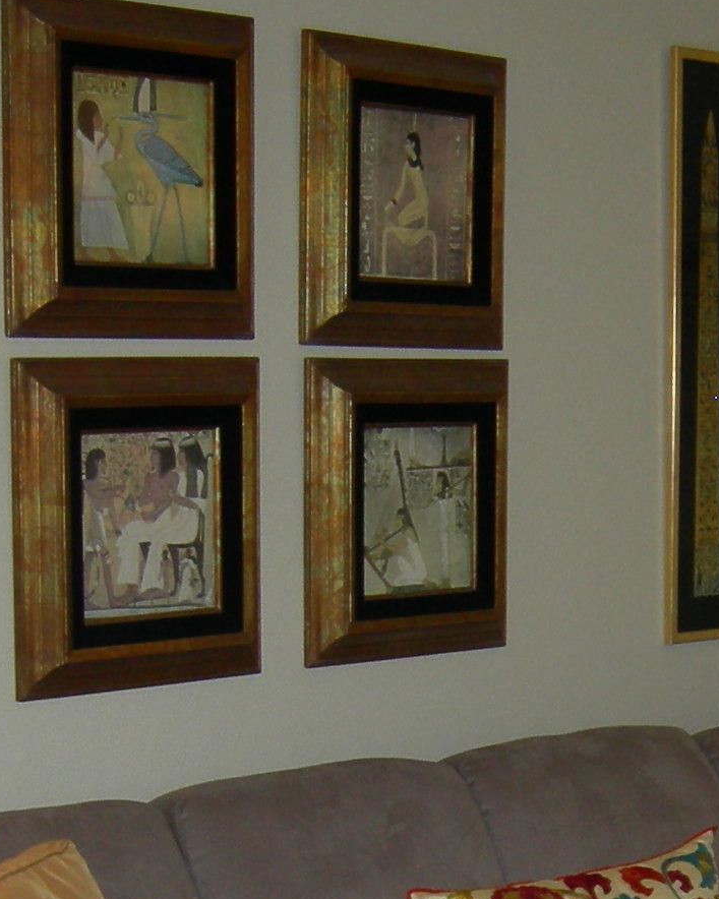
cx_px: 609
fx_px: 2740
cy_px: 844
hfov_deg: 14.8
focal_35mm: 103
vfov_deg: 18.3
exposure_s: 1/60.1
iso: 102
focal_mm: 7.5
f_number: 2.7
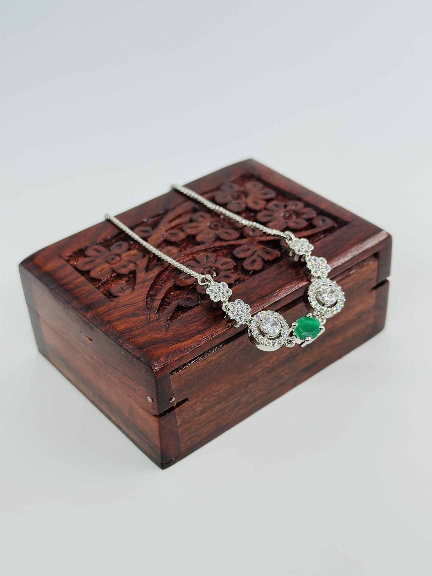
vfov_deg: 39.7
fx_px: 799
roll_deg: +1.4
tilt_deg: -37.2
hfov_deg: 30.3
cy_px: 288
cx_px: 216
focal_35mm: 48
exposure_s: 1/1073
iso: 80
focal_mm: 6.86
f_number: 1.78
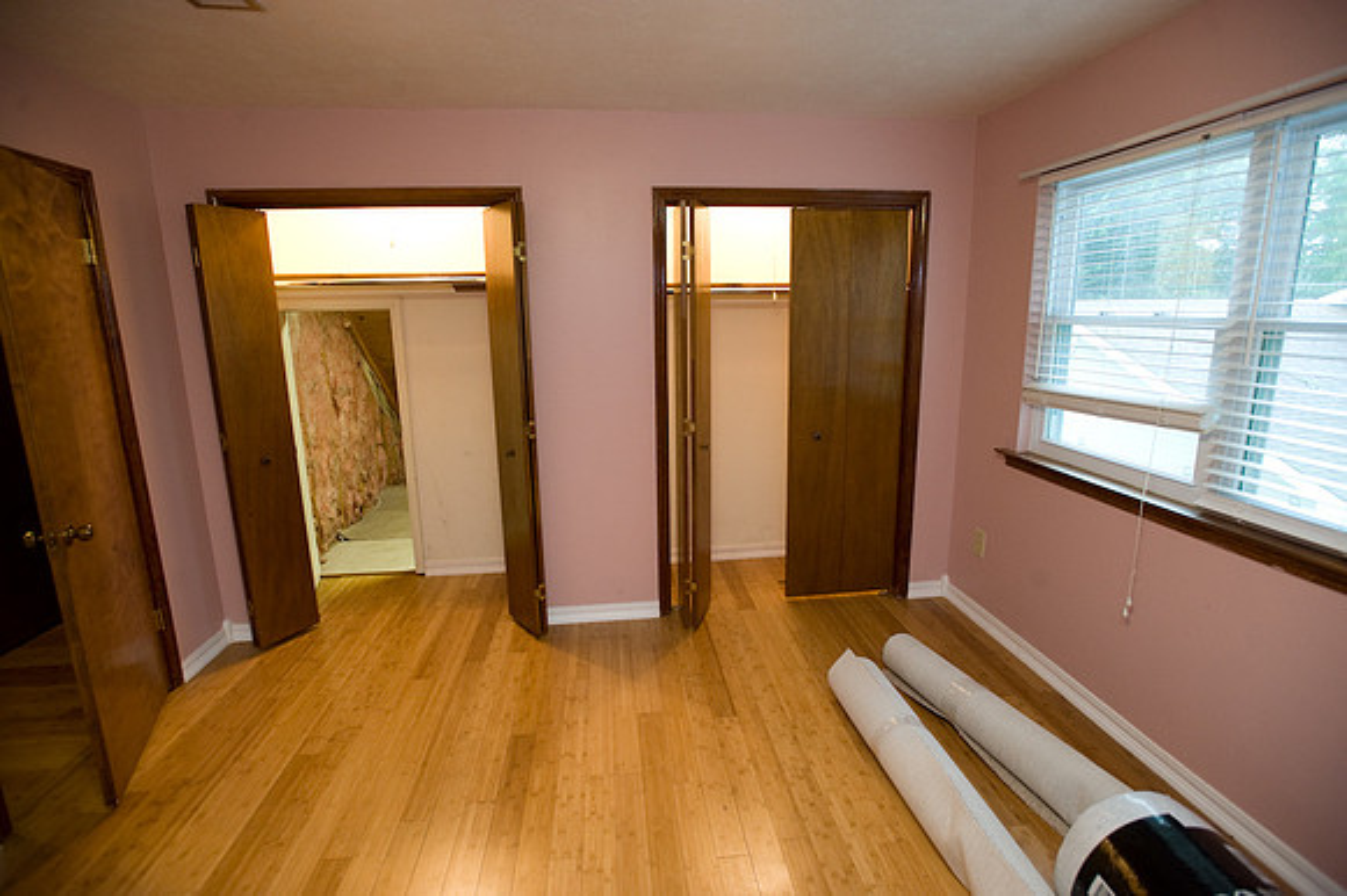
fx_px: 636
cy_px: 448
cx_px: 674
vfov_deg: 70.4
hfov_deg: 93.3
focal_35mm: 17
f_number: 4
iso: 1250
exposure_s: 1/50
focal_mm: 17
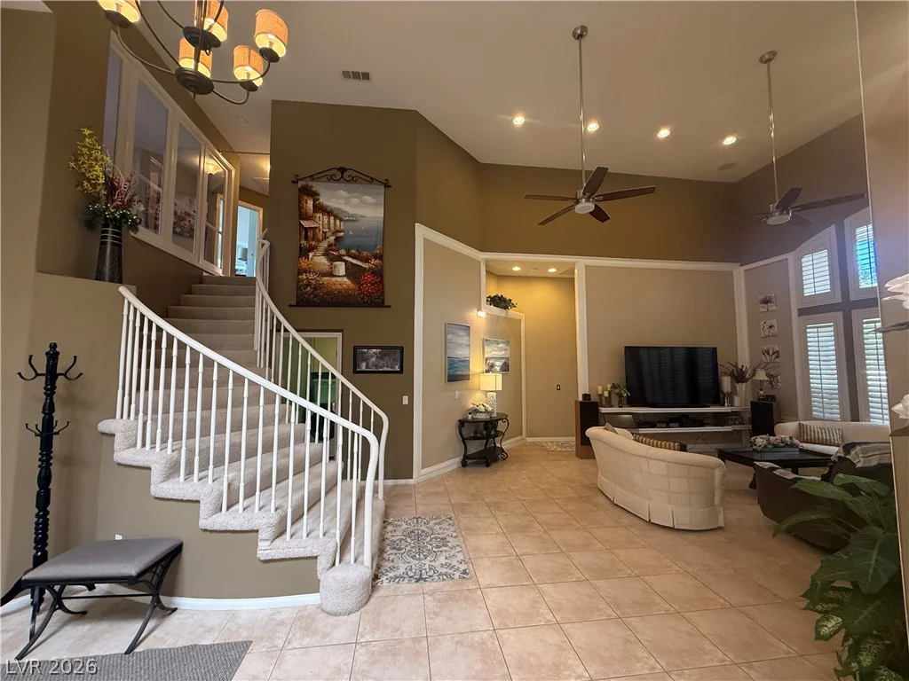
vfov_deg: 85.7
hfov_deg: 102.1
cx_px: 454
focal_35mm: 14
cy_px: 340
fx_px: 368
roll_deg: +0.8
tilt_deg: +5.0
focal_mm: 2.22
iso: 320
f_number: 2.2
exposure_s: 1/120
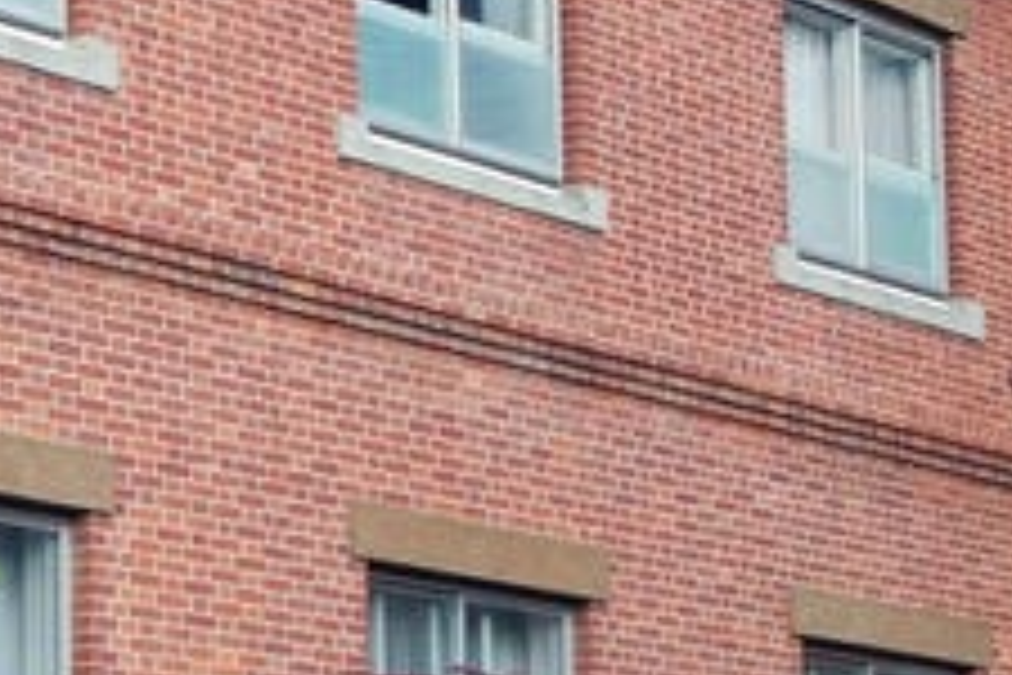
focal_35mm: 128
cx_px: -778
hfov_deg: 14.2
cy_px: 508
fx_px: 3598
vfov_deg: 10.7
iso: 160
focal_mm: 9
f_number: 6.3
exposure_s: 1/125
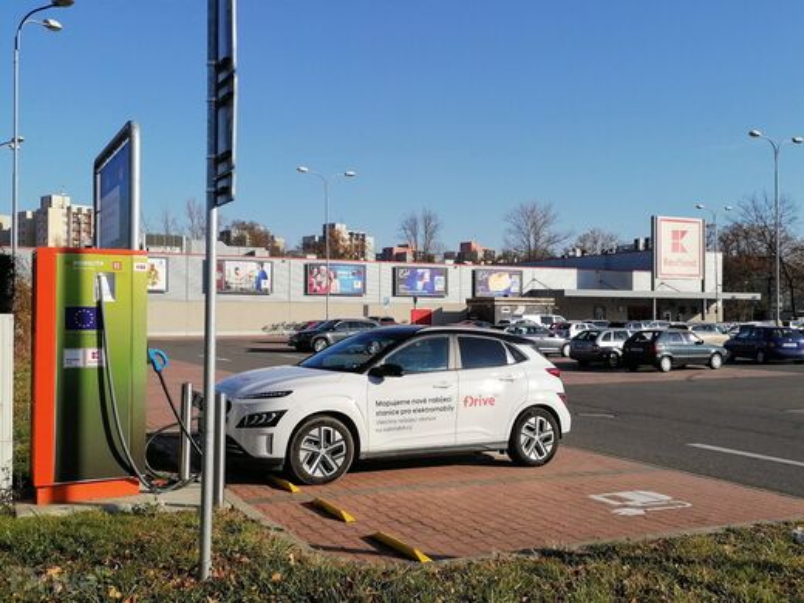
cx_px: 402
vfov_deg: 38.7
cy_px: 302
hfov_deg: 50.1
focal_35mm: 37
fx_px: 859
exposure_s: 1/2096
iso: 50
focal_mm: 5.3
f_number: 1.8
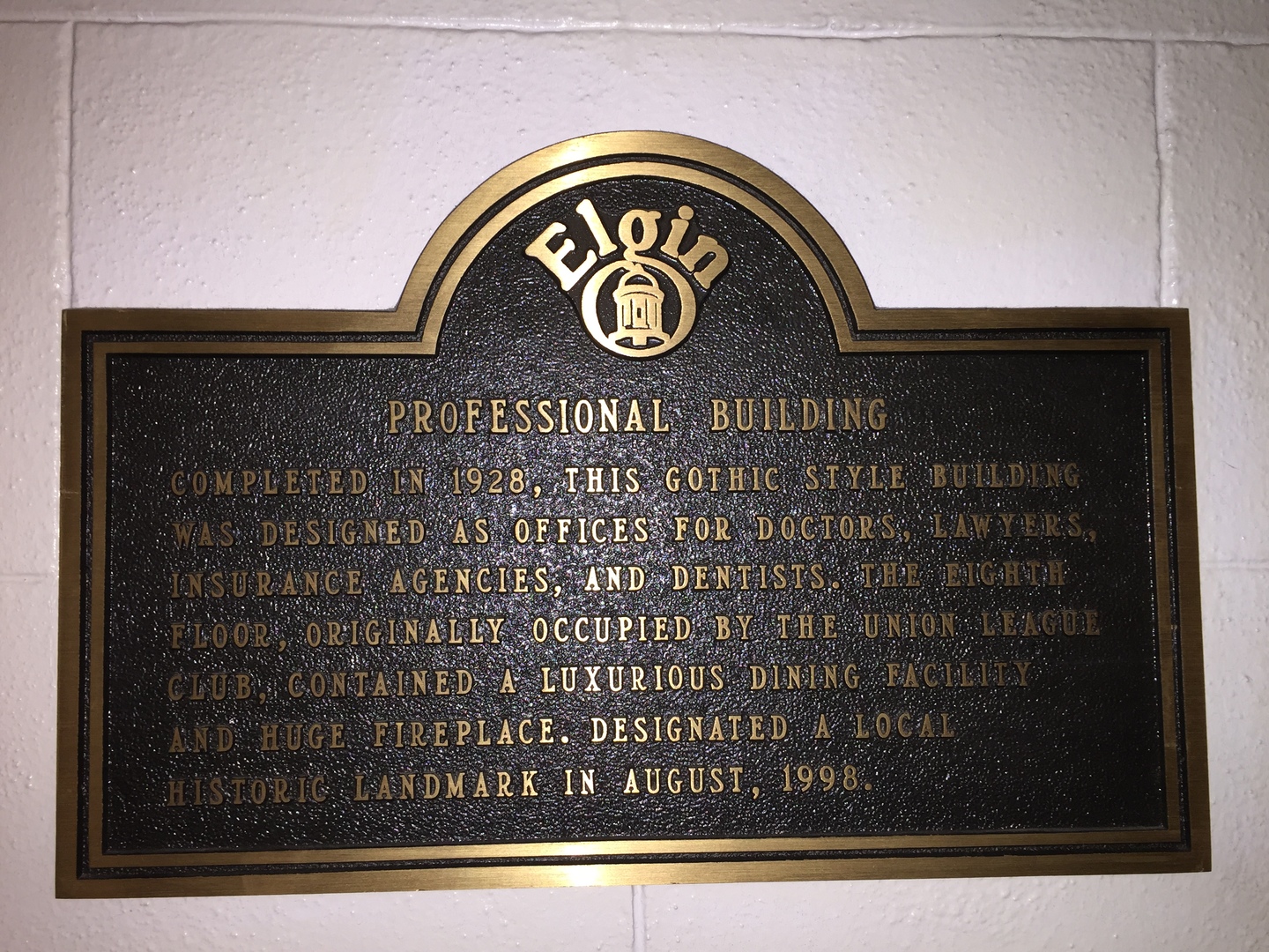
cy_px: 476
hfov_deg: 61.7
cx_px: 634
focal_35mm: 29
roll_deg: +1.0
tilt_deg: +3.8
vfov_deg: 48.2
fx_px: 1063
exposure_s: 1/21
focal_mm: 4.15
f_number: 2.2
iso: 32
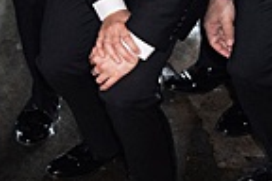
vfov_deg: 8.4
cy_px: -270
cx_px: -227
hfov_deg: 12.6
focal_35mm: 148
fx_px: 1118
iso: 400
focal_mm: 28
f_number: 2.8
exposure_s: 1/250
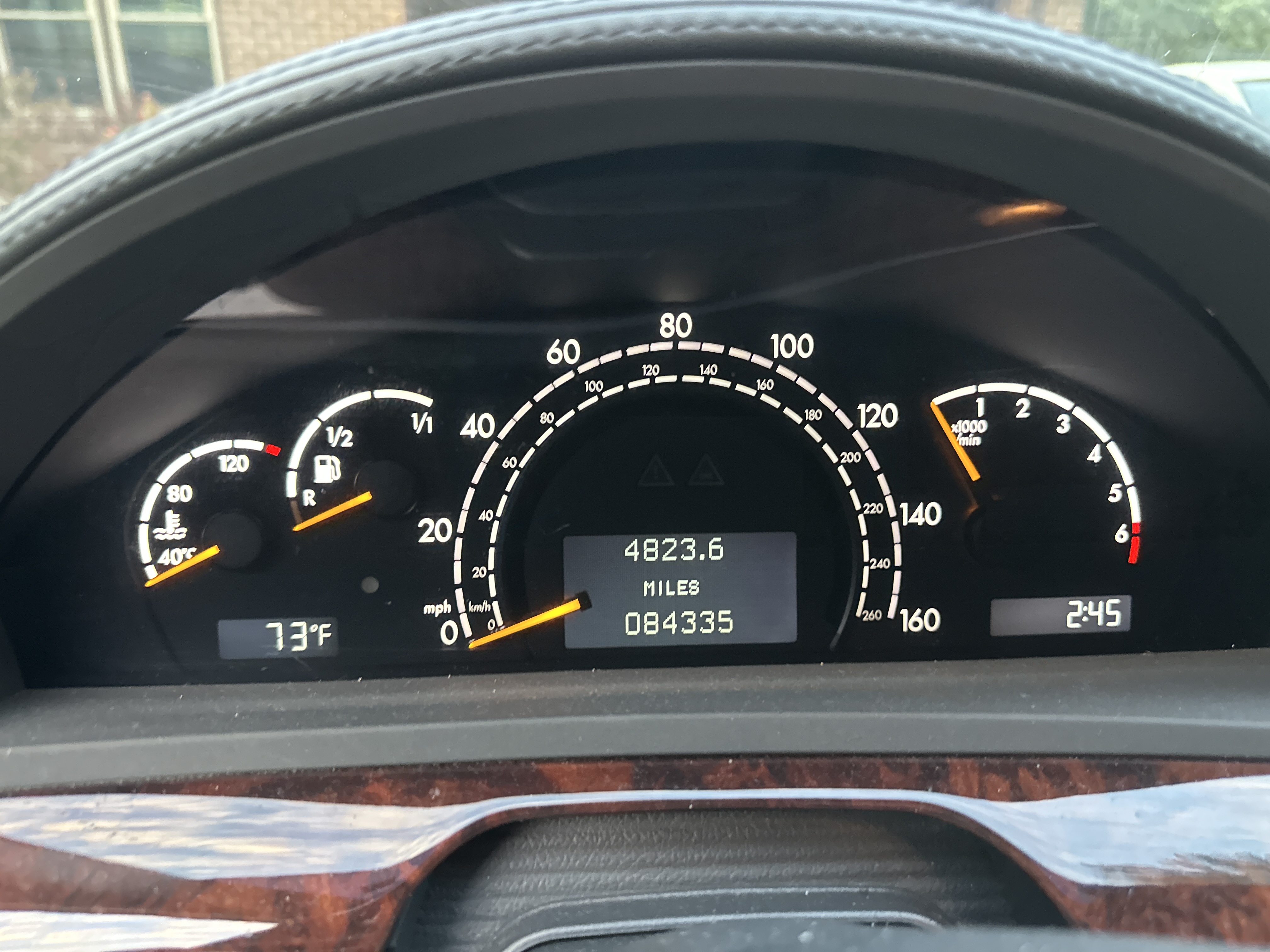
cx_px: 635
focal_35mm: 24
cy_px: 476
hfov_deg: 71.6
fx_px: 881
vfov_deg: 56.8
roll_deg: -2.4
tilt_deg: -22.6
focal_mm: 6.86
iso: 1000
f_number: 1.78
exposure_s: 1/42
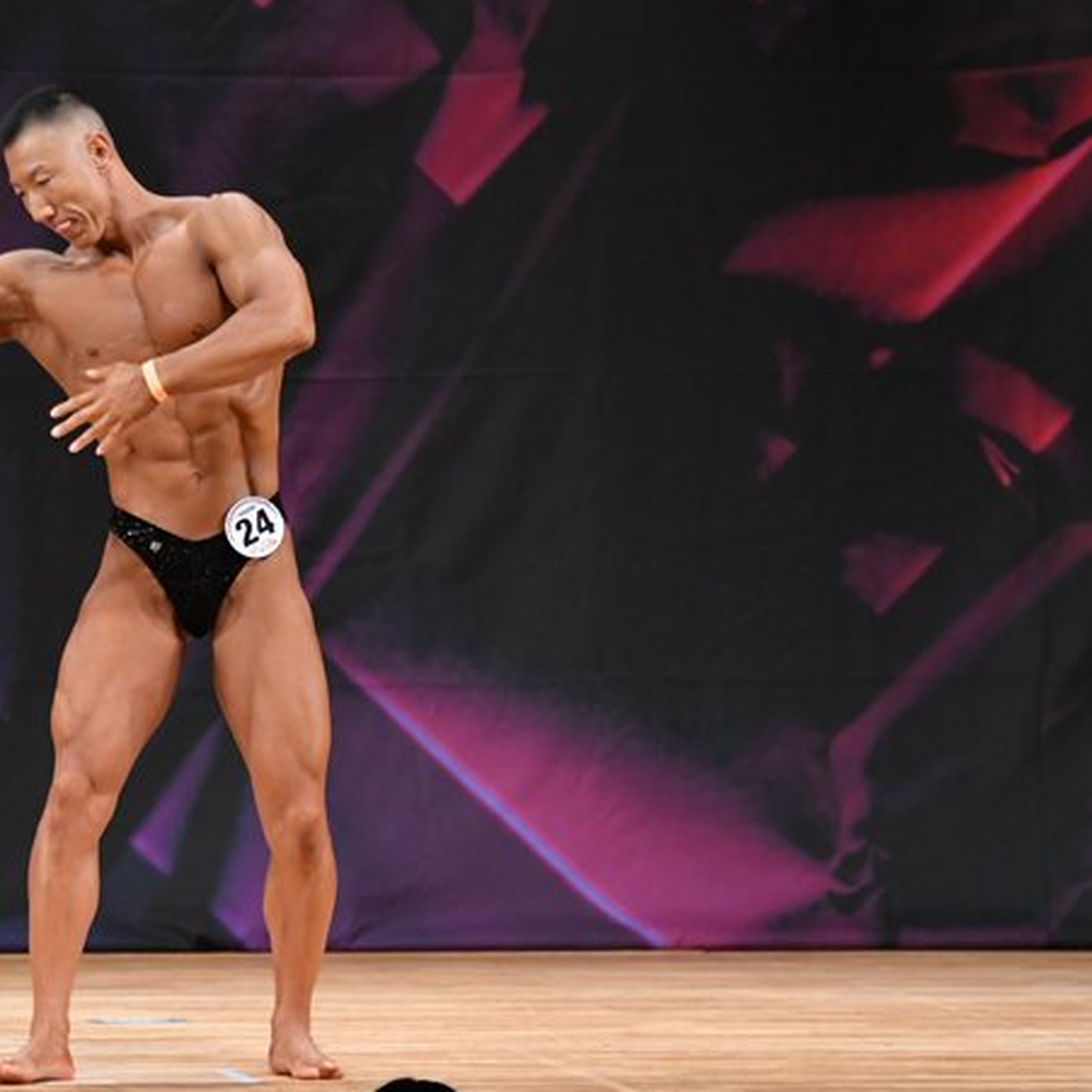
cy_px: 554
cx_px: 272
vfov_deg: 4.7
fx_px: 13277
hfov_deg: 4.7
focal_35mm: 372
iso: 3200
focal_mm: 170
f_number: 5.6
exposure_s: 1/400
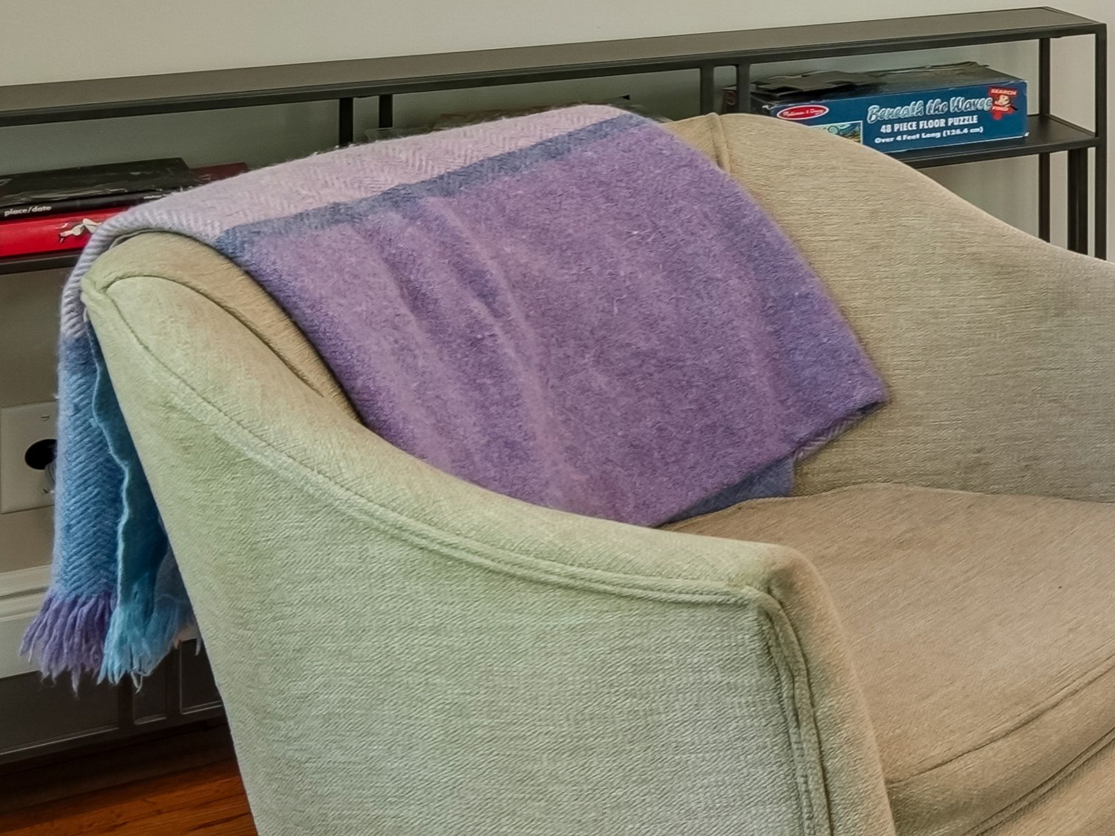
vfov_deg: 20.1
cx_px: 2145
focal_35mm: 67
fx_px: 2158
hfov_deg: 19.3
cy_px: -256
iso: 400
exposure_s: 1/5
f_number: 8
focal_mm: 16
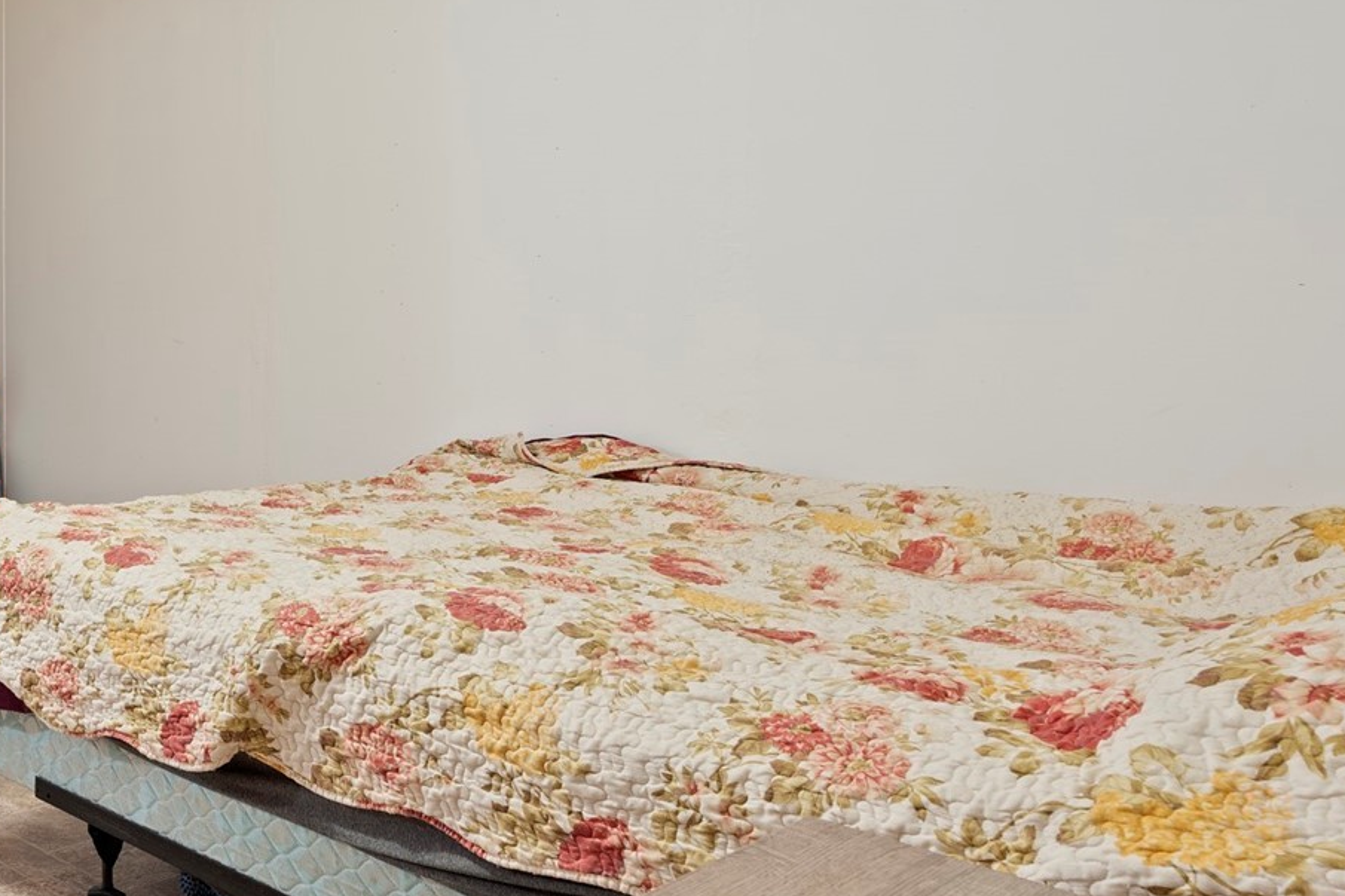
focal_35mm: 36
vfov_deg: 36.4
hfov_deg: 41.8
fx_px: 1345
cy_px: 276
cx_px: -146
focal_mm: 16
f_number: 8
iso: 100
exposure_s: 1.3
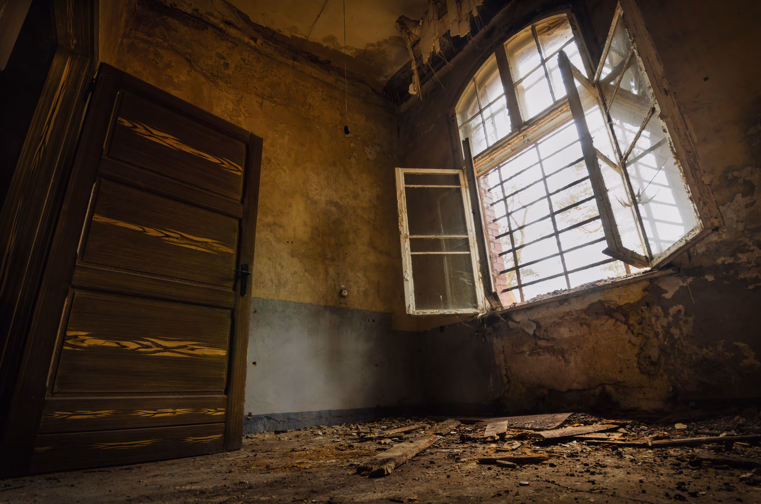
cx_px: 380
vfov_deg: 77.1
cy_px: 252
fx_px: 316
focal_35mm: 15
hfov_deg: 100.5
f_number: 8
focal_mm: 10
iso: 100
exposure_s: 2
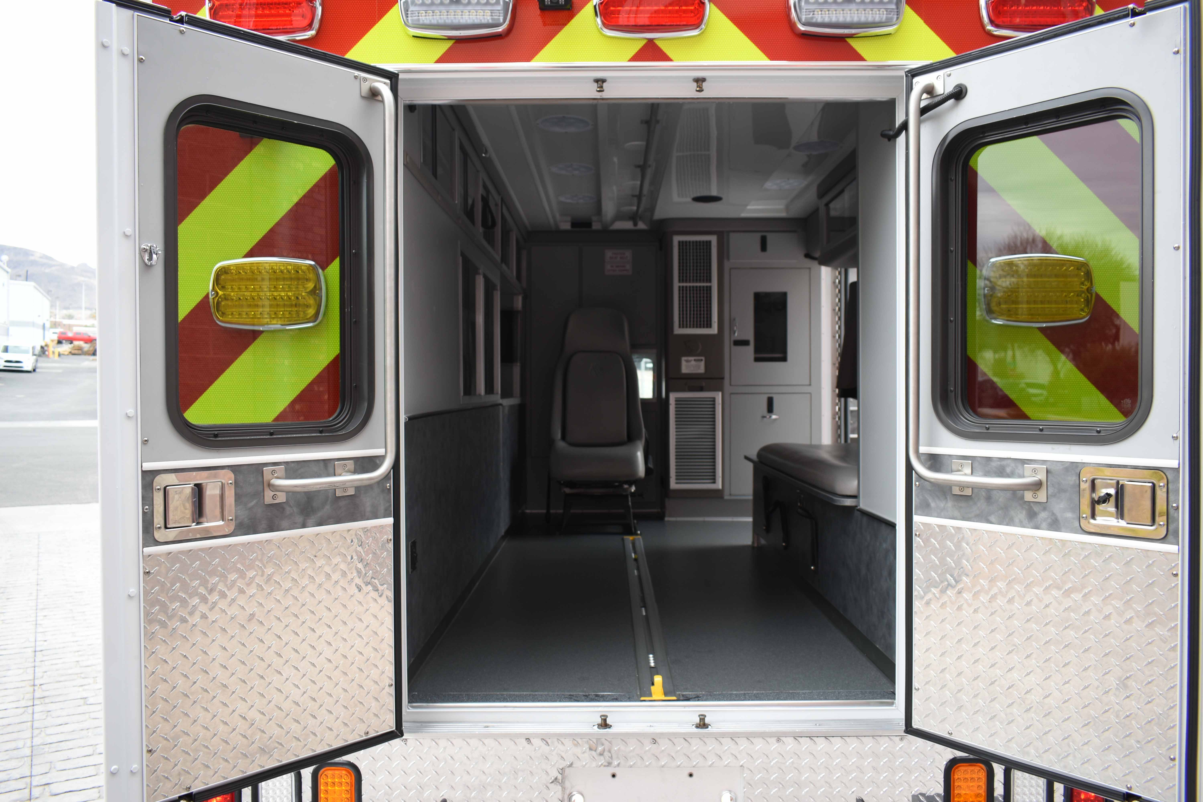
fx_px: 902
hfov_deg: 67.4
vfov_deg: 47.9
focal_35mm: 27
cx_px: 602
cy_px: 401
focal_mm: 18
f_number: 4
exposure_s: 1/60
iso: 100
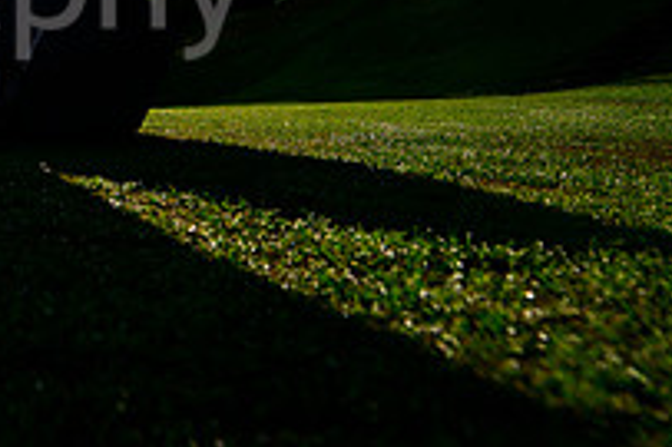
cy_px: -180
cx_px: -172
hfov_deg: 35.5
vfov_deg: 26.5
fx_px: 746
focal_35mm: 40
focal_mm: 14
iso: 125
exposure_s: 1/2500
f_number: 5.6
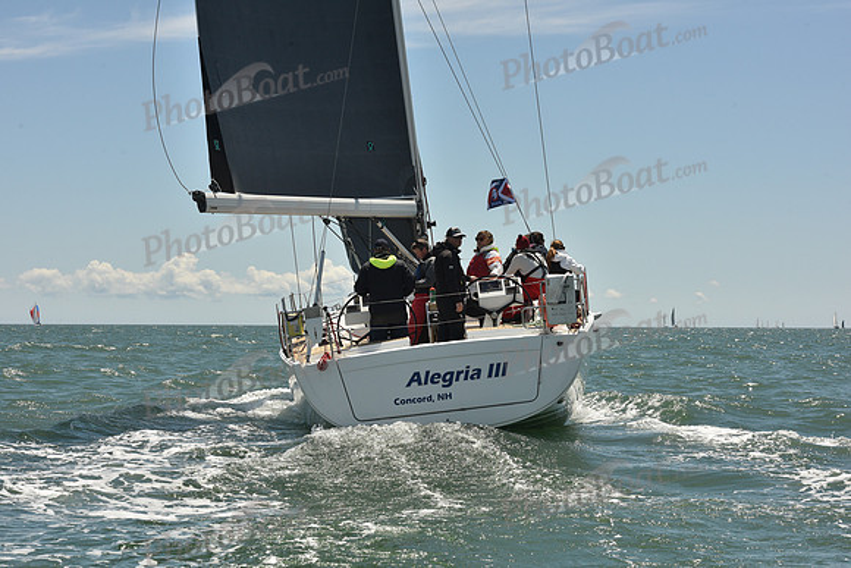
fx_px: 2033
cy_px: 284
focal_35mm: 86
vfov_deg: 15.9
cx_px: 426
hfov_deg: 23.6
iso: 320
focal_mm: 86
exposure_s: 1/800
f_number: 13
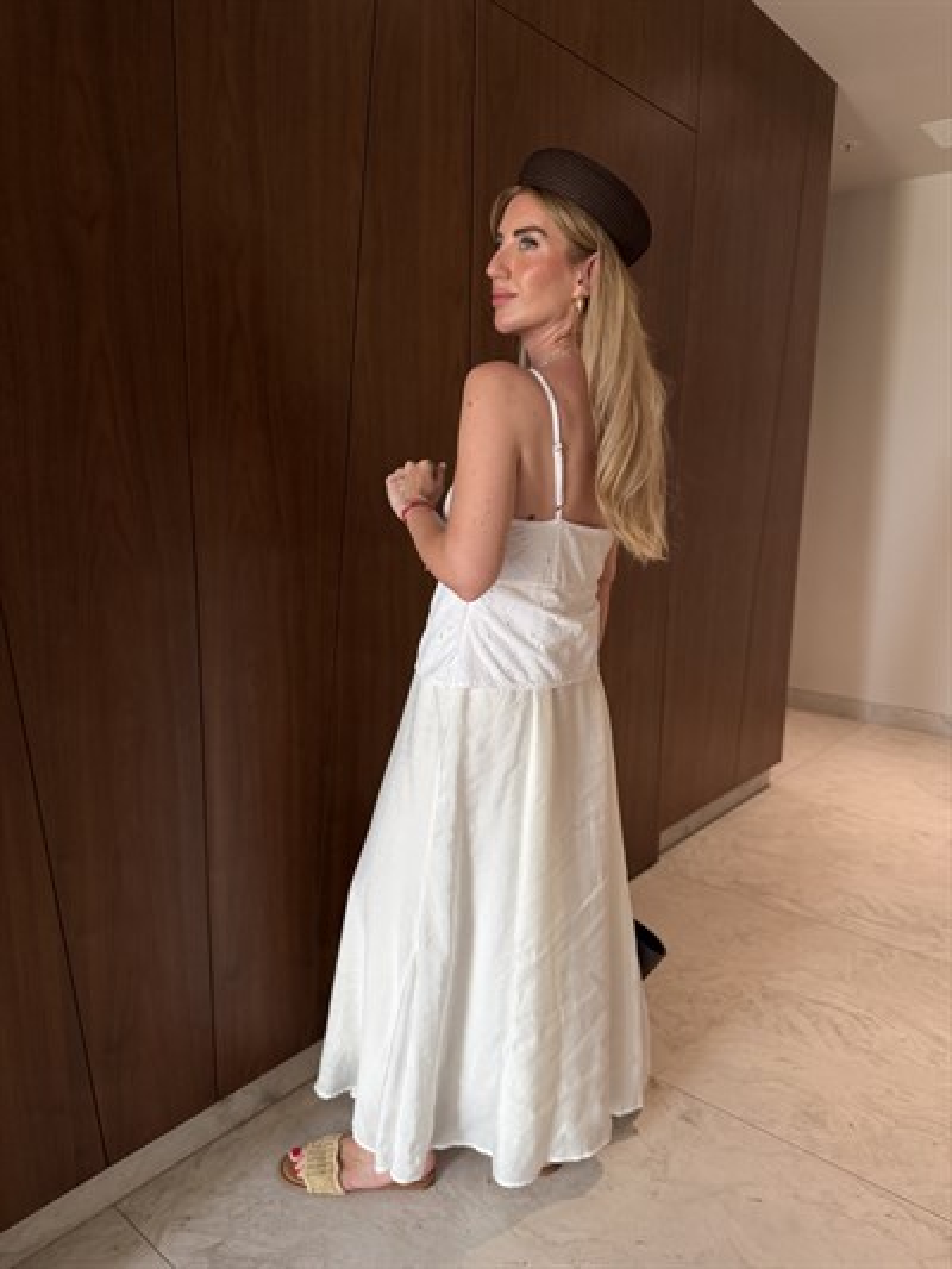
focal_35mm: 24
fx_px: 880
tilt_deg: -9.2
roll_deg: -0.6
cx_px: 476
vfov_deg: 71.6
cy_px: 634
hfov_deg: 56.8
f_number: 1.78
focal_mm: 6.76
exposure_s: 1/100
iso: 160
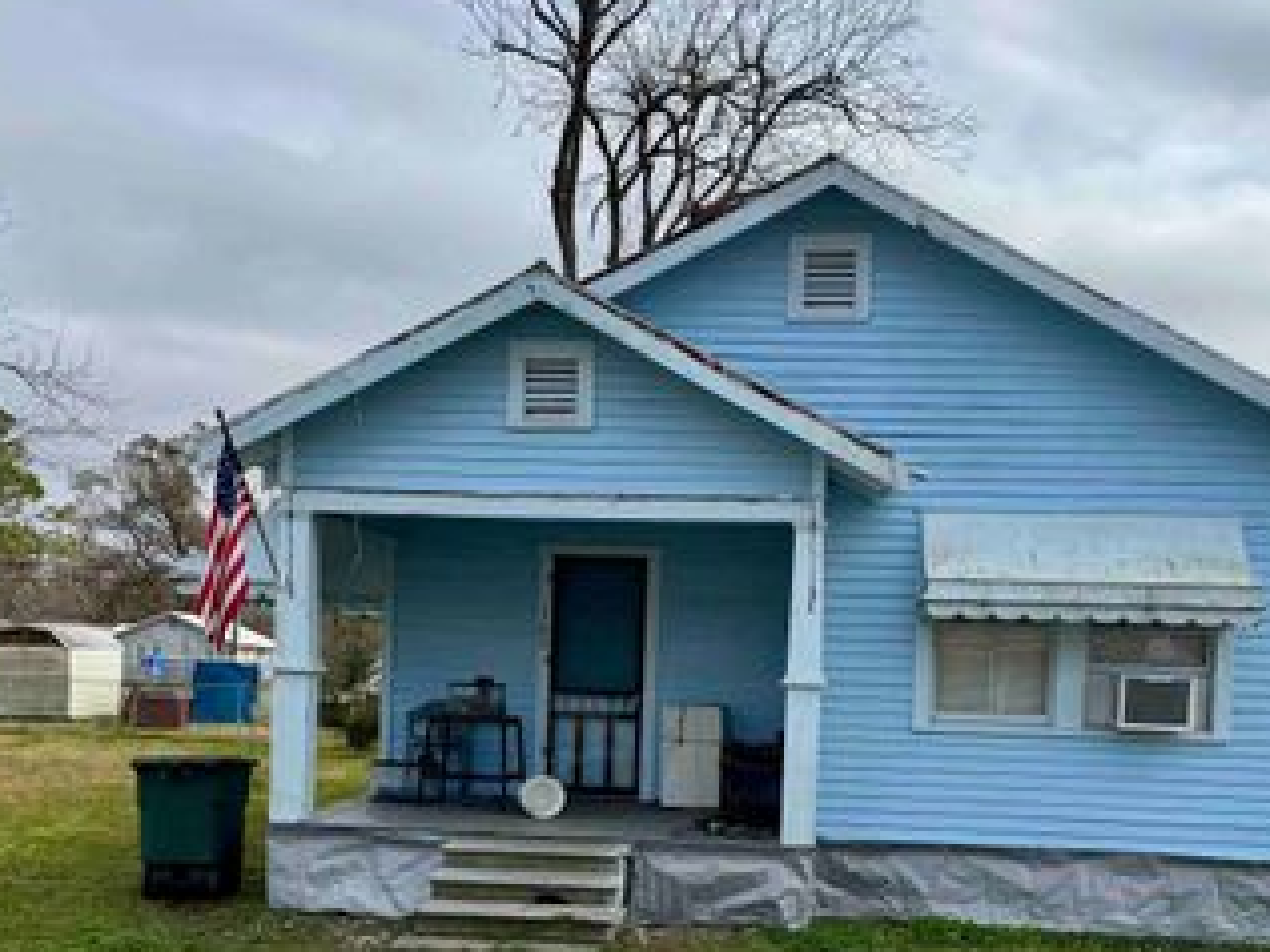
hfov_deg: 48.9
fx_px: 1394
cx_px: 695
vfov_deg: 36.9
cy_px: 697
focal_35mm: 38
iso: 80
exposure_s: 1/5814
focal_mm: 6.76
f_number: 1.78
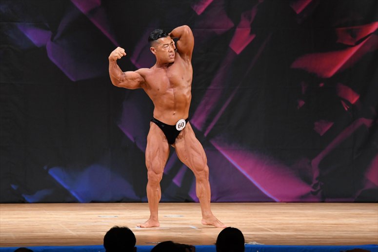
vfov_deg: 5.4
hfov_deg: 8.1
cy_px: 126
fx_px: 2676
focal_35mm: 255
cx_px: 189
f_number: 5.6
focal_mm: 170
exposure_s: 1/400
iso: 3200
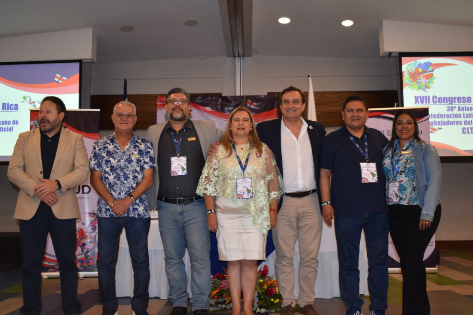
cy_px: 158
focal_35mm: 39
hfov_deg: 49.5
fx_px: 512
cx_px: 236
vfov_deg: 34.2
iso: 900
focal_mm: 26
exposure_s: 1/125
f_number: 4
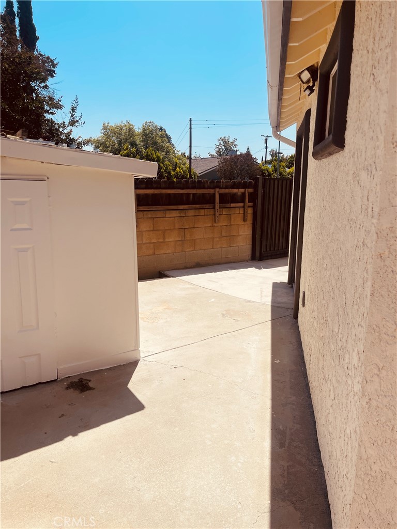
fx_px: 382
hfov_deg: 54.9
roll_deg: +1.7
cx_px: 198
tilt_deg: -11.5
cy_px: 264
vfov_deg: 69.4
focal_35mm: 25
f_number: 1.6
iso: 32
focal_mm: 5.1
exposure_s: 1/5917
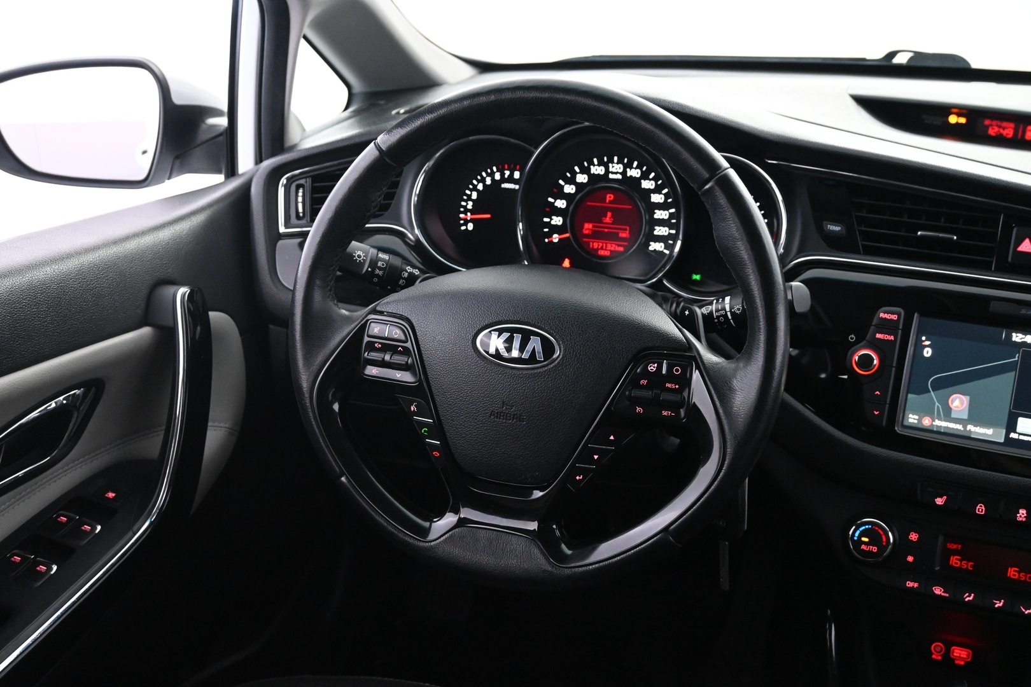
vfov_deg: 36.9
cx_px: 516
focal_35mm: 36
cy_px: 344
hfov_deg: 53.1
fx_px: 1031
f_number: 4.2
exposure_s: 1/50
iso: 4000
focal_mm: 24
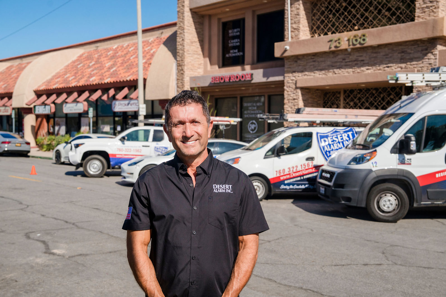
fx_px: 496
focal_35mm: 40
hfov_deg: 48.5
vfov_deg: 33.4
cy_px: 148
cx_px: 223
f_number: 5.6
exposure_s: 1/100
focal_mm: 40
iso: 800
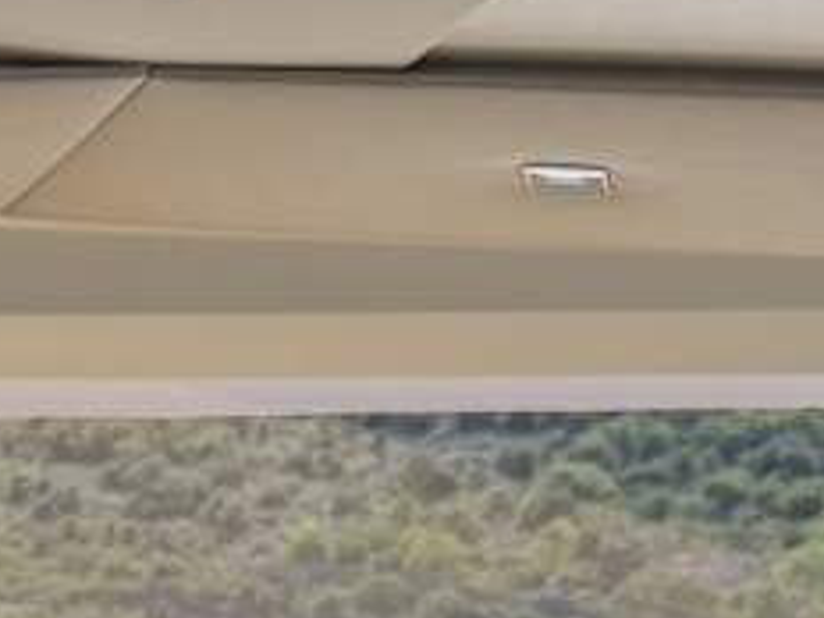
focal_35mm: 149
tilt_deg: -16.5
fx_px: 3547
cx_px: 114
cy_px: 1751
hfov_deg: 13.2
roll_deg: +0.9
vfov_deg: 8.6
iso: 100
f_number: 1.78
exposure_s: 1/1018
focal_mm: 6.76
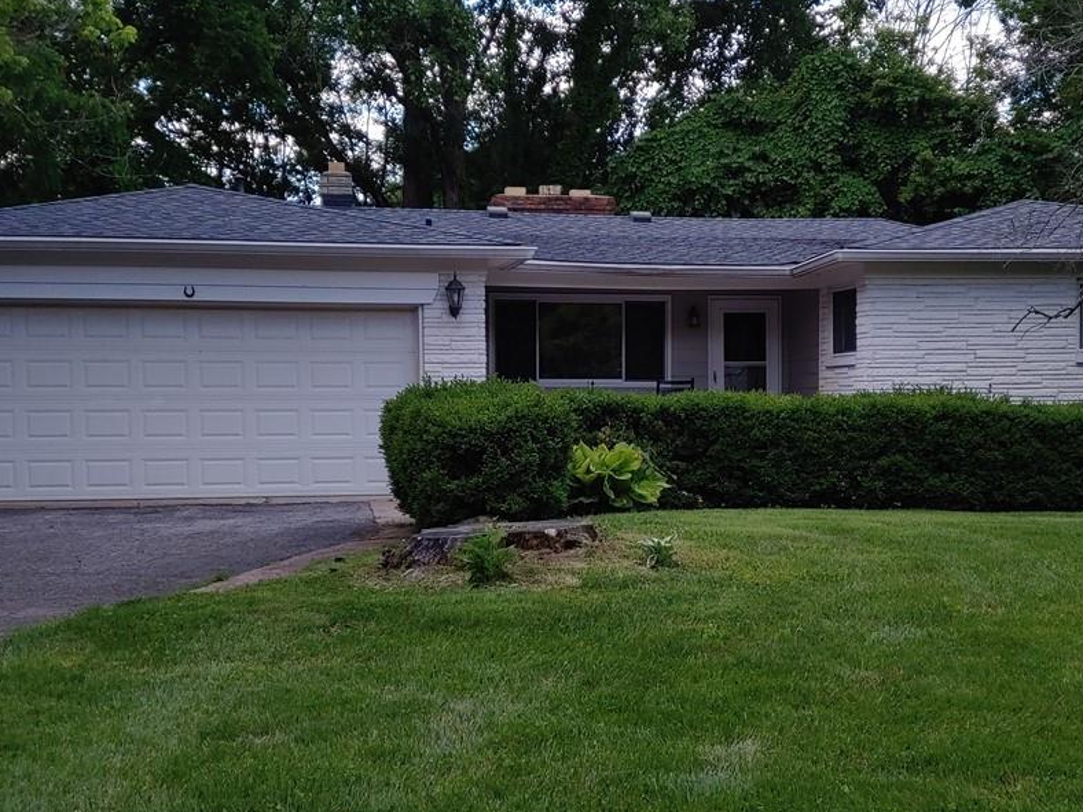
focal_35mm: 65
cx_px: 661
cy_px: 449
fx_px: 2034
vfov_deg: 22.6
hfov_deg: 29.7
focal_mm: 5.88
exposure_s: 1/373
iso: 50
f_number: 2.4
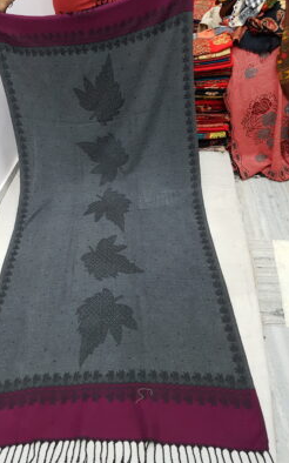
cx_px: 115
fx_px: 353
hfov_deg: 44.3
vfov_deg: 66.5
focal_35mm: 28
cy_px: 230
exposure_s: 1/25
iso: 200
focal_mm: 4.2
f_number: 1.7
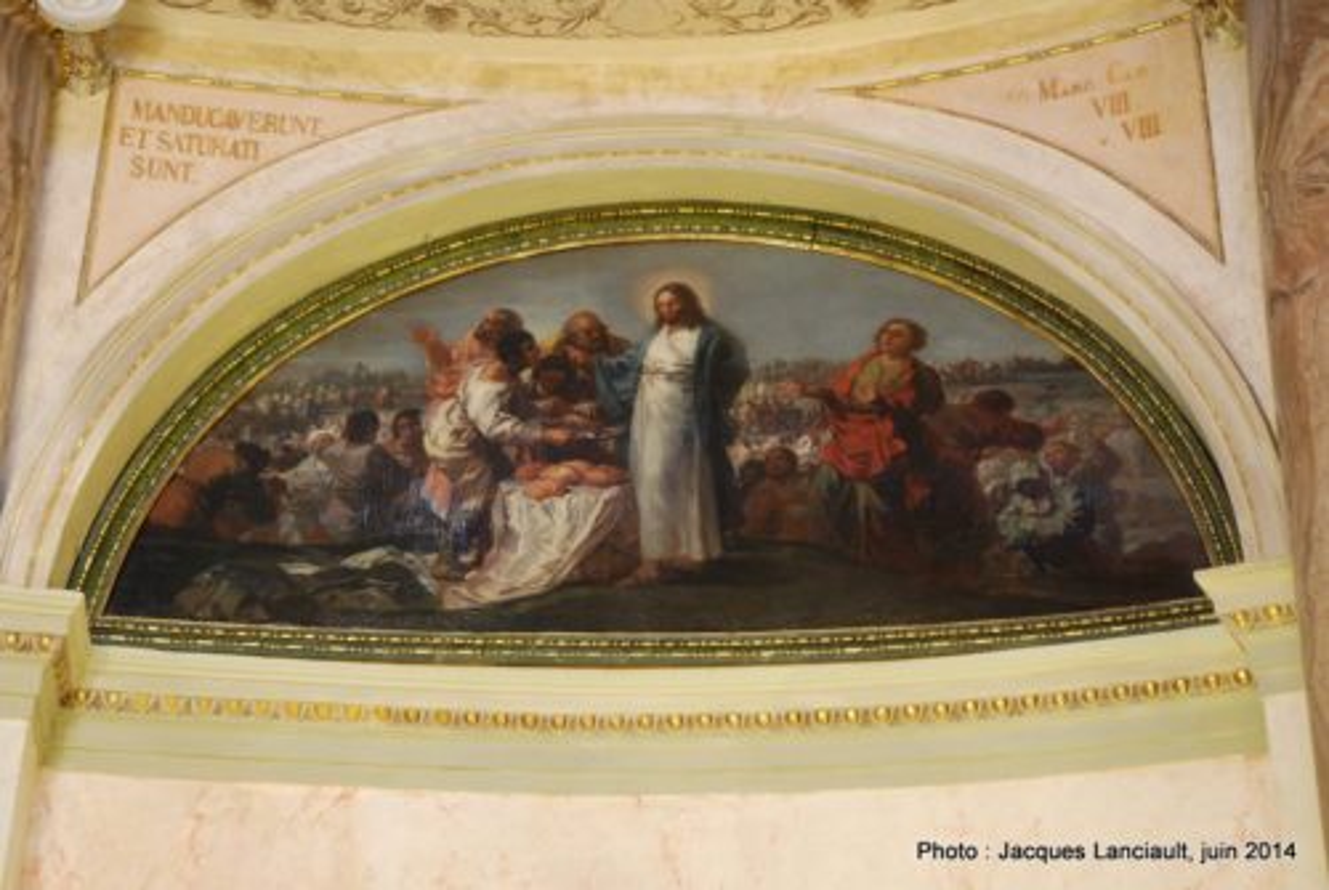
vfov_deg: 20.7
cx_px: 664
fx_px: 2440
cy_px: 445
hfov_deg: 30.5
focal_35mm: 66
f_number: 4.5
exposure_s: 1/8
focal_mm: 44
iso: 1250
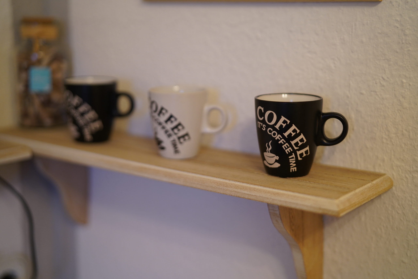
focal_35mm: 50
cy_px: 140
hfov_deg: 39.6
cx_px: 209
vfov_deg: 27.0
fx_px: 581
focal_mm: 50
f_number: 1.4
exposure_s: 1/125
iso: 640
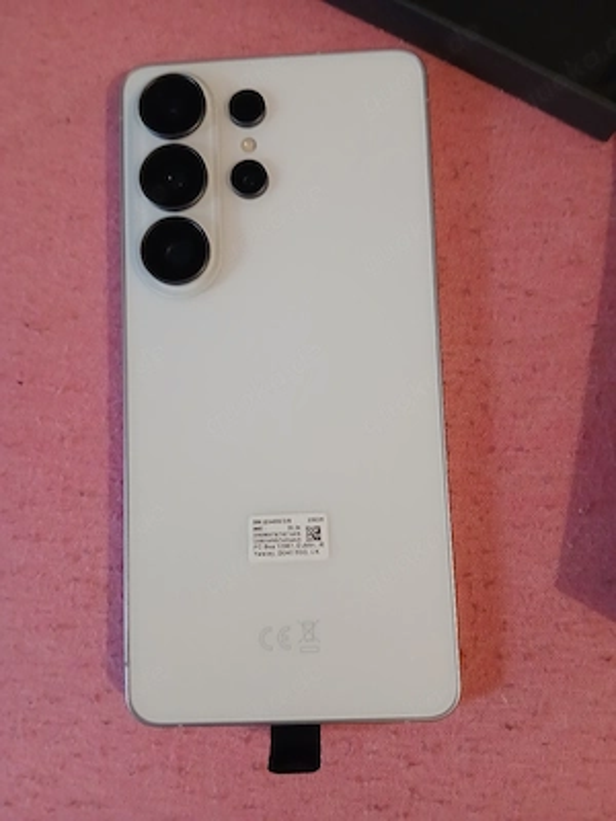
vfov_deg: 67.3
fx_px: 617
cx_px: 308
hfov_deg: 53.1
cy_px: 410
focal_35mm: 26
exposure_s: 1/20
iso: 640
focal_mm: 3.98
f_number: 1.8
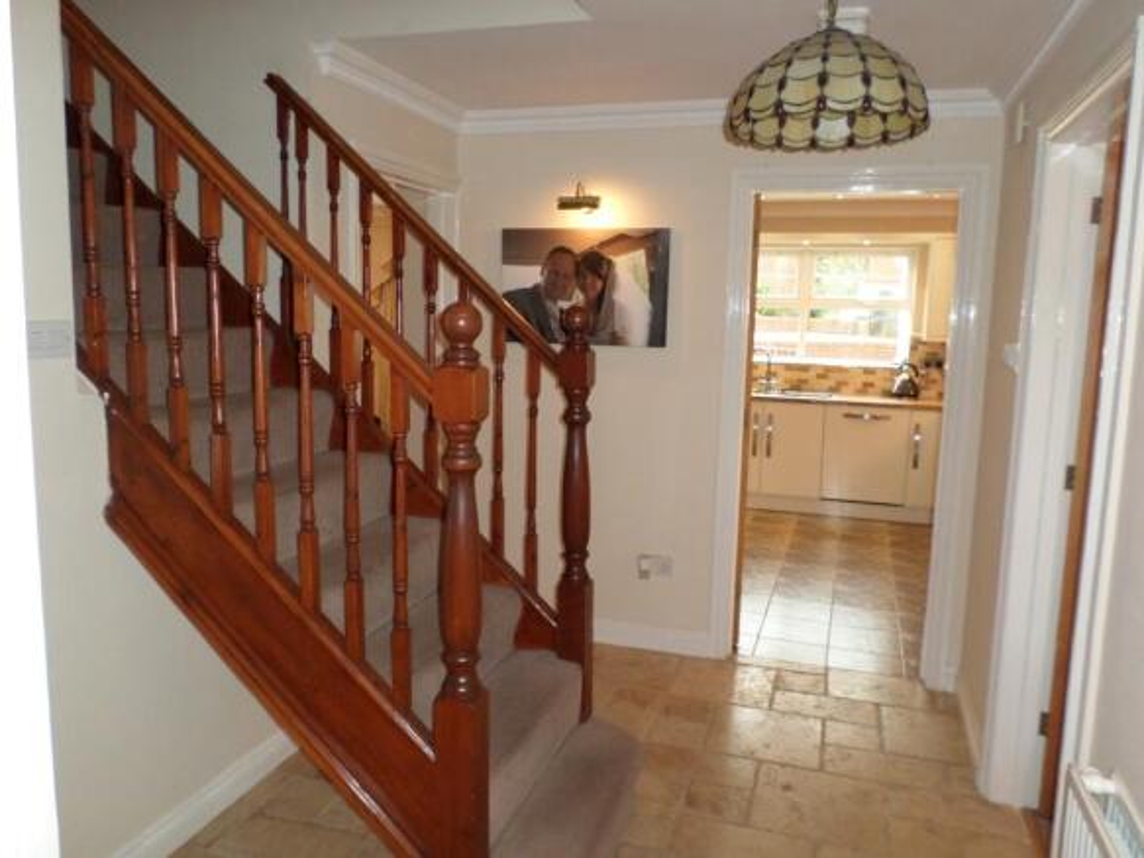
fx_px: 826
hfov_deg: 69.4
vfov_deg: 54.9
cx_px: 572
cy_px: 429
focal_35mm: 25
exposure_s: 1/30
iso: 200
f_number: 2.5
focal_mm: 4.5
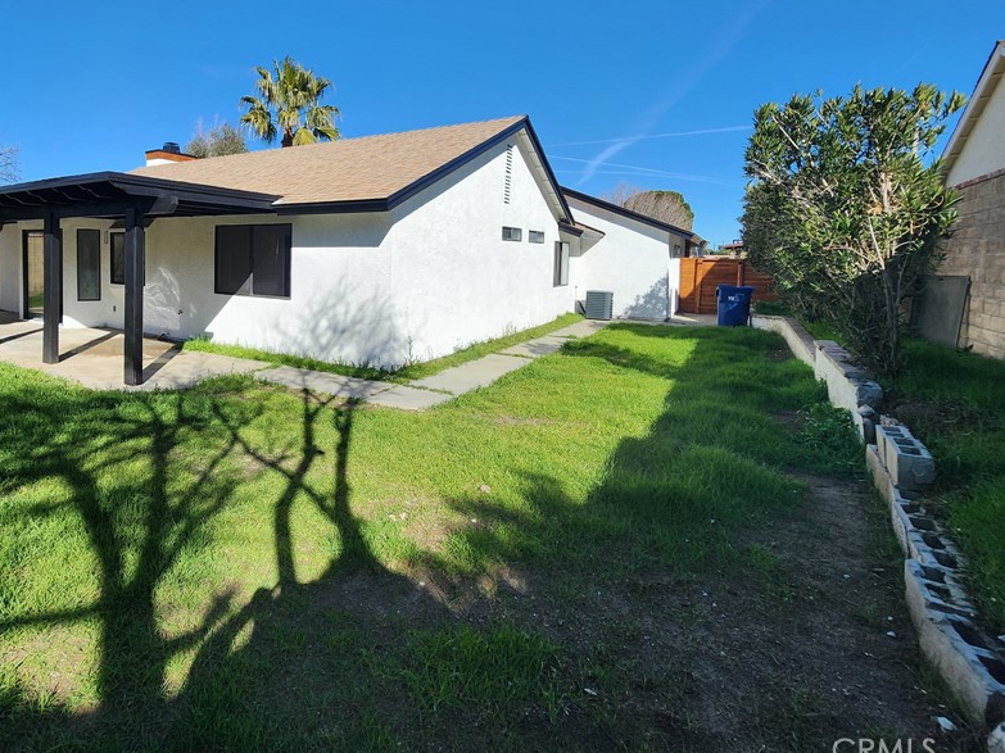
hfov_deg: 88.8
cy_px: 276
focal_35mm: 17
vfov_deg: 73.3
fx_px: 493
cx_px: 362
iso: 50
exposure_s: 1/2140
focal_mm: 2.2
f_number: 2.2
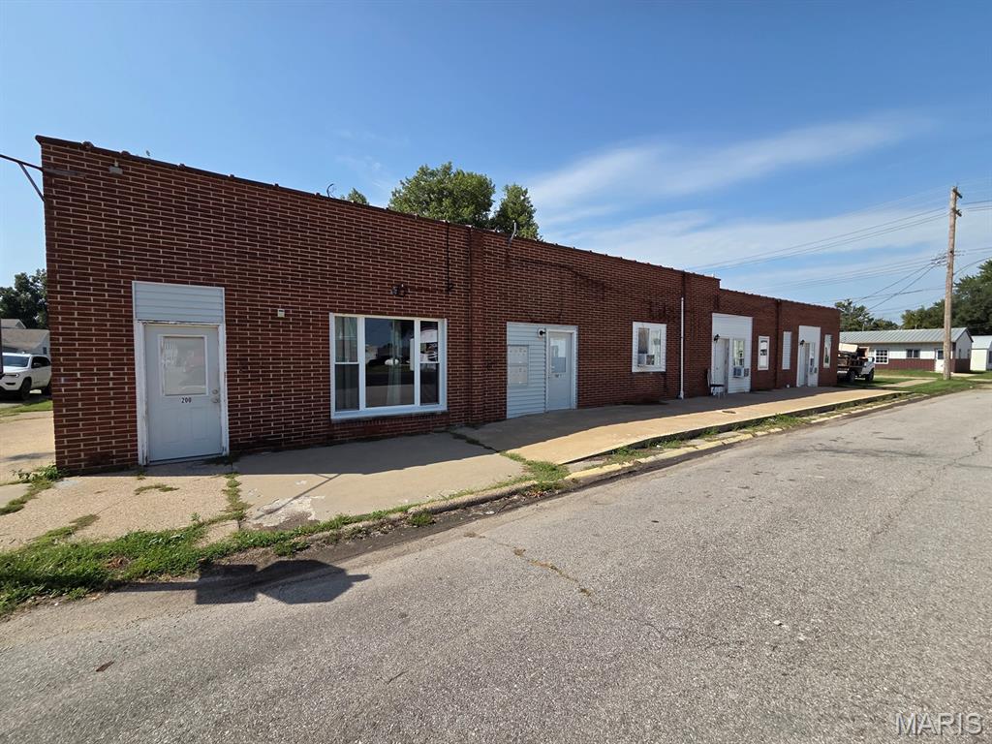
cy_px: 372
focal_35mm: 13
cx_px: 496
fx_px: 373
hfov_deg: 106.2
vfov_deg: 89.9
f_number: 2.2
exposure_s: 1/2308
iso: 50
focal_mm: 2.2
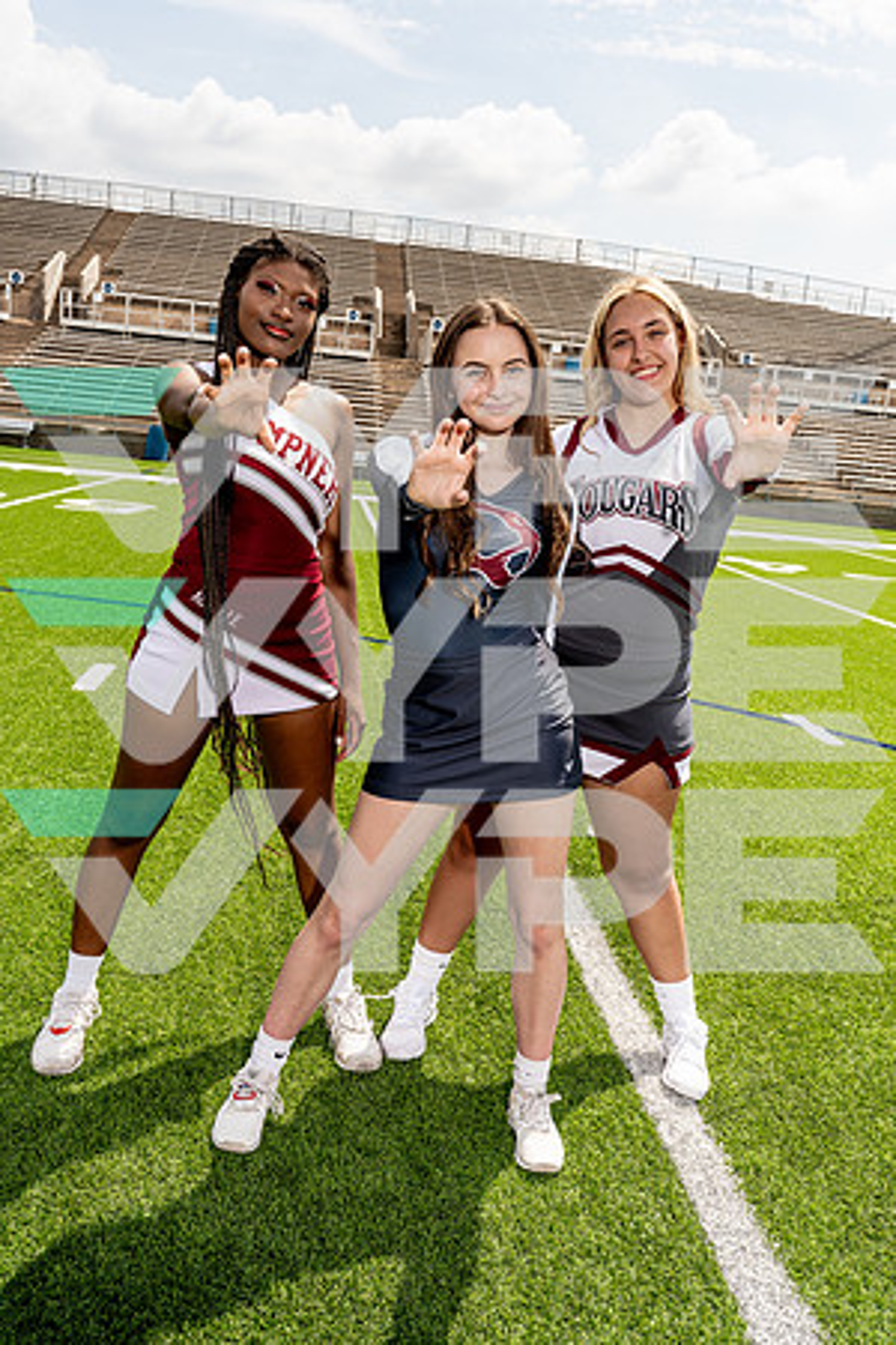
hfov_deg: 40.0
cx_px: 448
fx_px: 1232
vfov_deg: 57.2
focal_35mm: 33
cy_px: 672
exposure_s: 1/250
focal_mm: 33
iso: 100
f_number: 8
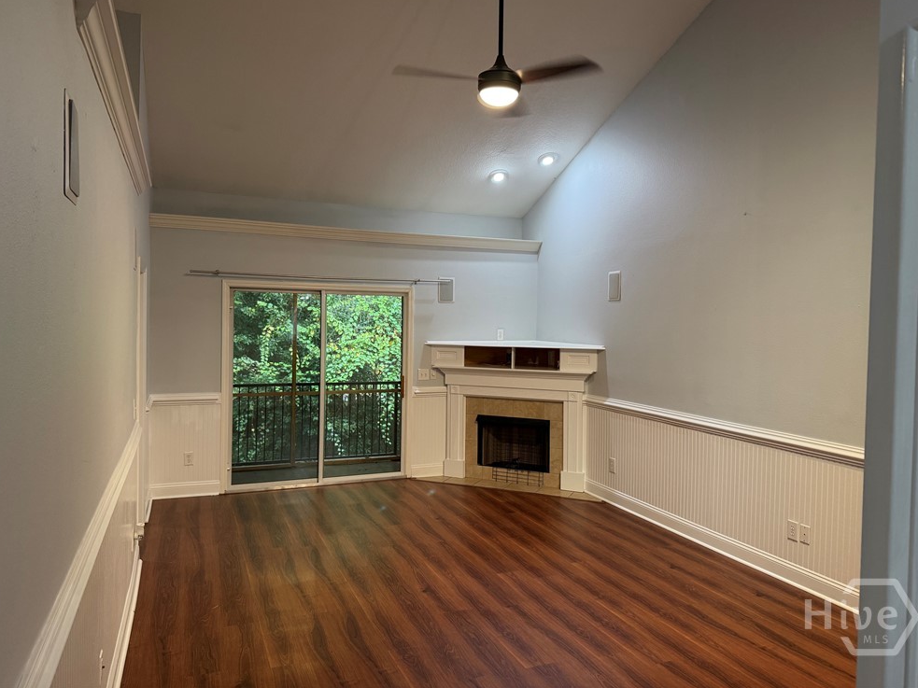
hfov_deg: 69.4
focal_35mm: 25
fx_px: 663
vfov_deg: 54.9
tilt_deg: -1.4
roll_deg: -0.6
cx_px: 455
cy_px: 330
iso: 250
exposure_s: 1/60
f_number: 1.78
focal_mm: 6.76
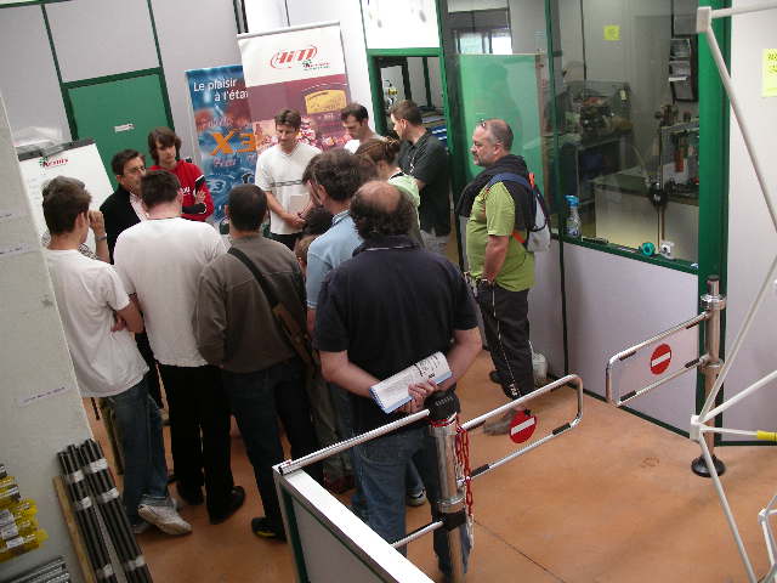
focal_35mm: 37
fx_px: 831
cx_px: 388
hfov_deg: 50.1
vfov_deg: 38.7
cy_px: 292
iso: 80
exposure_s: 1/40
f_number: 2.8
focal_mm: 7.8
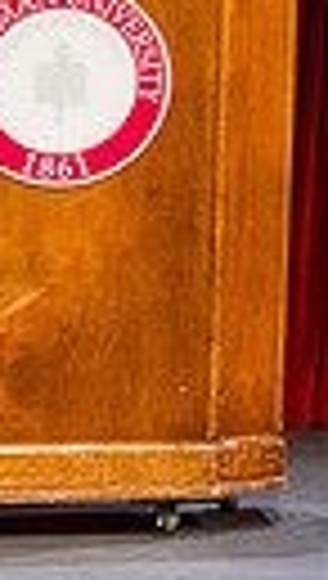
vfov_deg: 11.9
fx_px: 2724
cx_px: 962
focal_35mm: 177
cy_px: -97
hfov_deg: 6.3
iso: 1250
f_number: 3.5
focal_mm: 37.7
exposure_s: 1/320
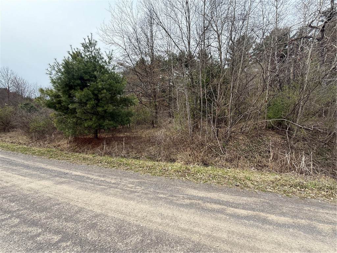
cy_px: 126
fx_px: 136
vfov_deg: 85.7
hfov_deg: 102.1
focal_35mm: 14
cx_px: 168
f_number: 2.2
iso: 64
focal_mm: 2.22
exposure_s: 1/679
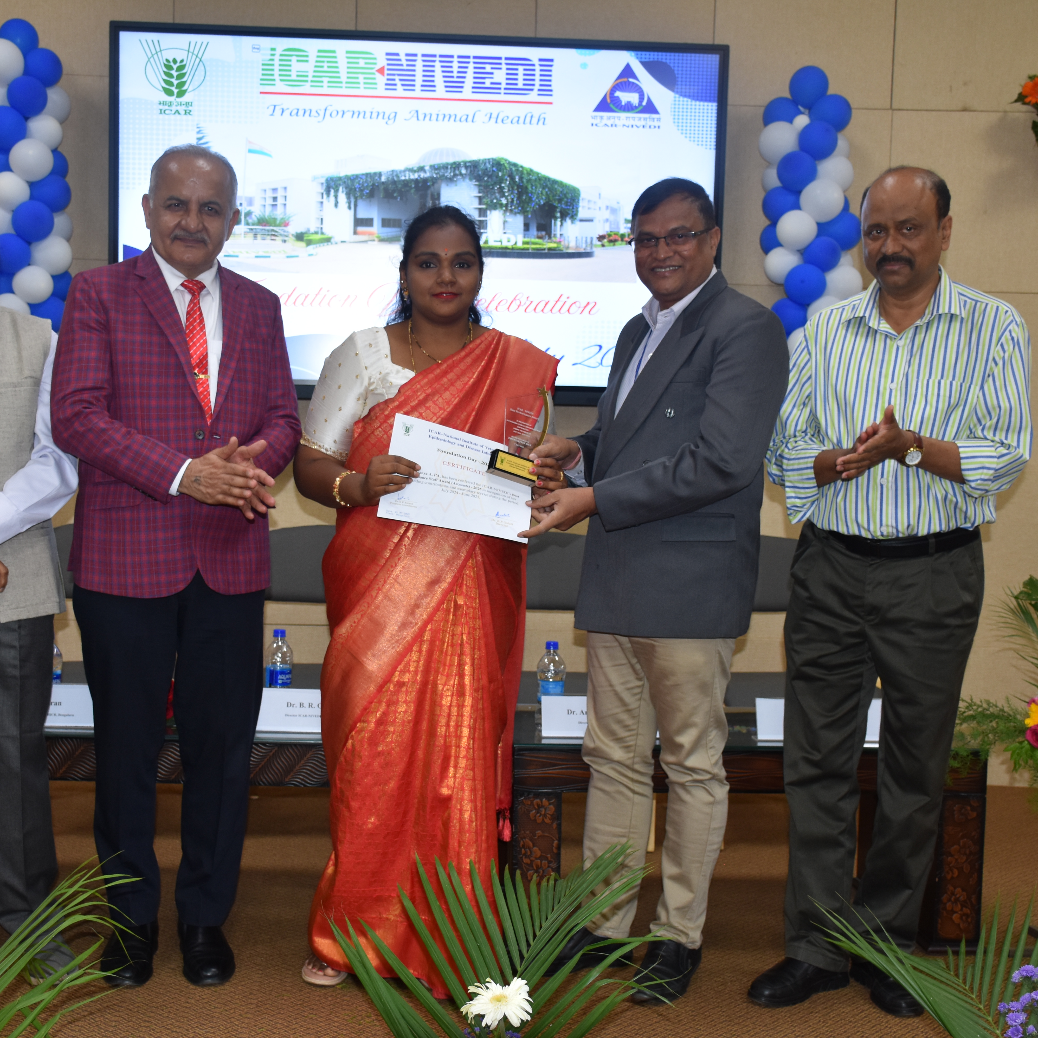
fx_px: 1561
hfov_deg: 36.7
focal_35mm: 46
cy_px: 519
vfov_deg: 36.8
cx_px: 454
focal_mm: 24
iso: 400
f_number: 3.8
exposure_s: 1/80
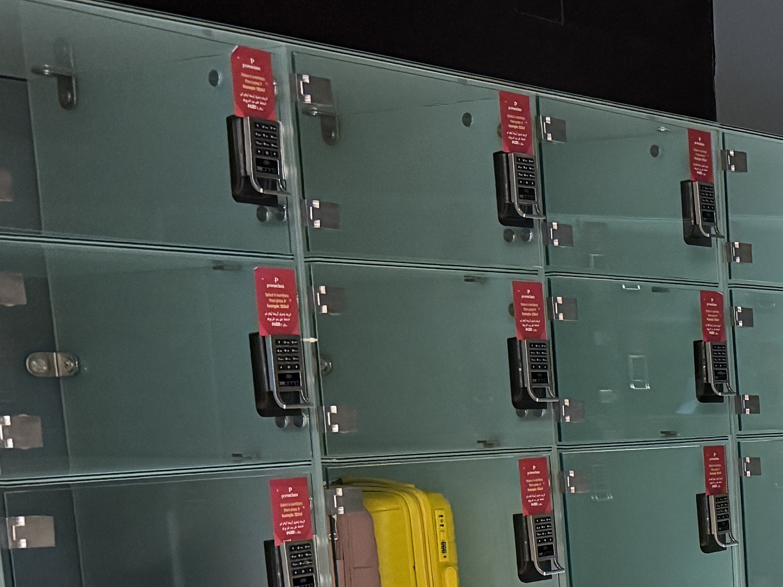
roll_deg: +1.1
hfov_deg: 23.0
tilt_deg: -10.7
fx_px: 1651
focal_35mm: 73
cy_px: 673
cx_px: 1077
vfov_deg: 19.2
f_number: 1.78
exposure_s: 1/50
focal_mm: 6.76
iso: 800
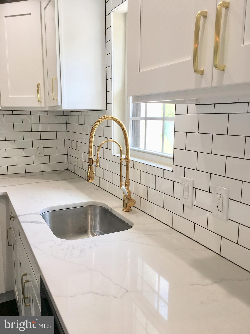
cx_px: 125
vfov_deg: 61.7
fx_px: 279
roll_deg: -1.1
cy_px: 167
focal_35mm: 29
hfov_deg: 48.2
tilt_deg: -8.9
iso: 25
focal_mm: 4.15
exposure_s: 1/60
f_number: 2.2
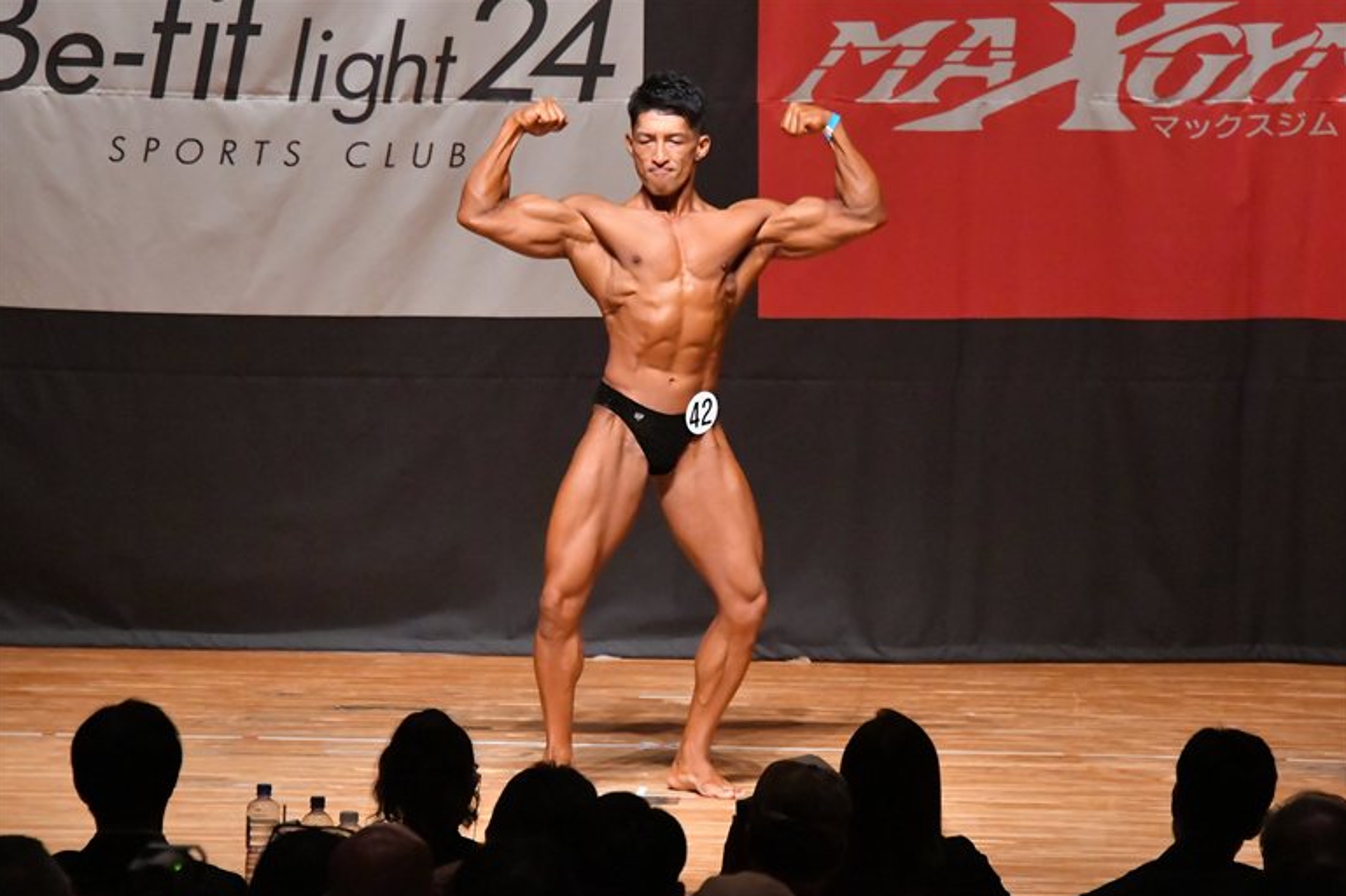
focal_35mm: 257
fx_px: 9604
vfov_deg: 5.3
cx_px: 673
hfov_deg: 8.0
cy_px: 450
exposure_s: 1/400
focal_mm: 170
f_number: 5.6
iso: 12800
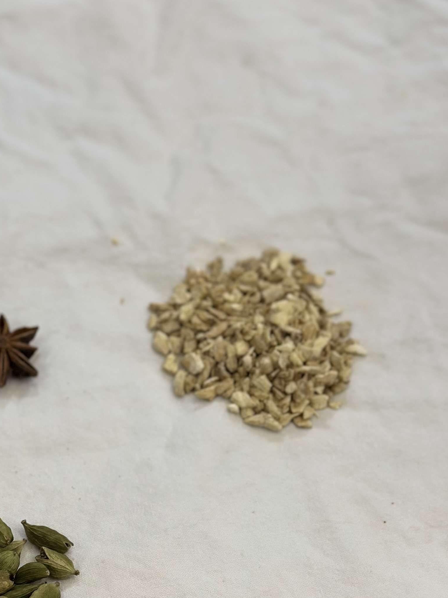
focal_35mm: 95
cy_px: 549
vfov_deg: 20.2
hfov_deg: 15.4
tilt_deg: -58.1
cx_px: 51
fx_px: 1639
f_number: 1.78
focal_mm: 6.86
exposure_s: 1/60
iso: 80
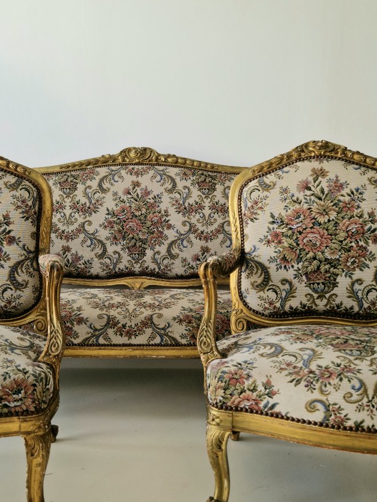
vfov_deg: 58.2
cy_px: 280
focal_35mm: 31
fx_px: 450
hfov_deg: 45.0
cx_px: 138
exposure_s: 1/100
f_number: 1.8
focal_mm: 5.4
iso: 50
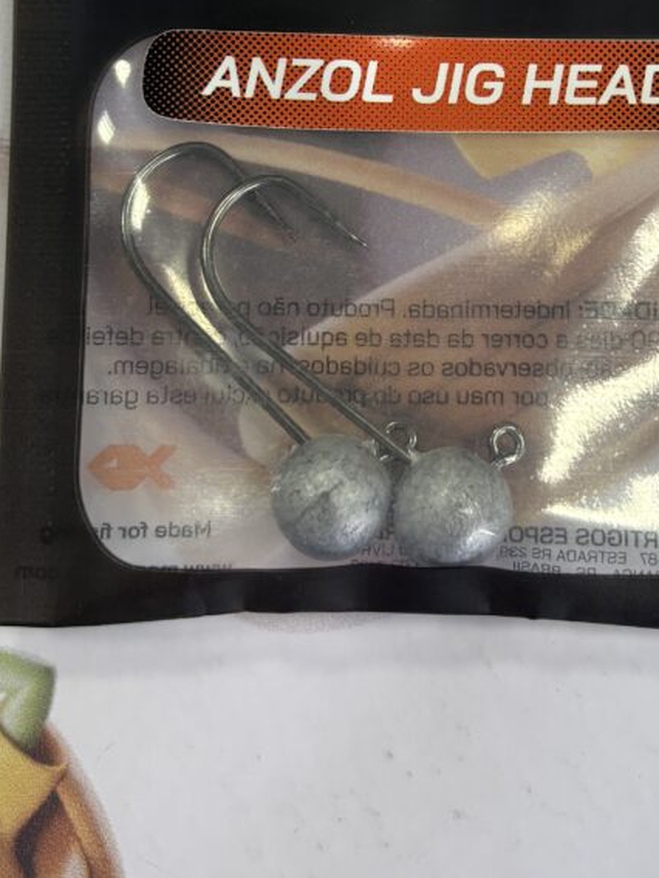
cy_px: 117
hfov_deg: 23.9
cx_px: 449
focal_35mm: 61
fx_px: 1548
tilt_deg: -87.1
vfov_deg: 30.5
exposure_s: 1/120
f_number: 1.6
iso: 125
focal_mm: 5.96
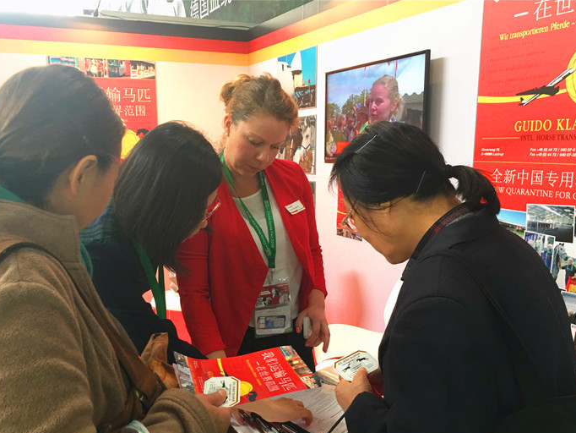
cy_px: 253
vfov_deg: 41.7
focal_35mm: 34
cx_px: 249
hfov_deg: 53.8
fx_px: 566
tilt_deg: -10.3
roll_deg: +0.4
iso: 50
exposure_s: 1/17
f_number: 2.2
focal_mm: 4.15
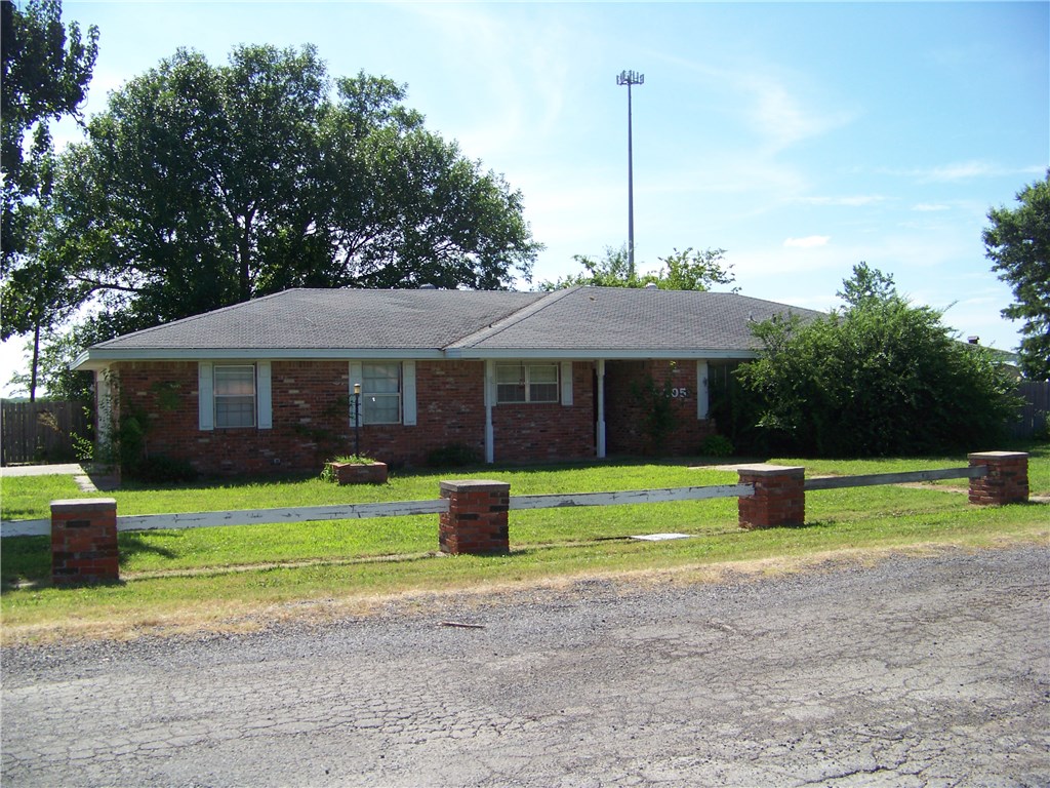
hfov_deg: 51.4
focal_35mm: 36
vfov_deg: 39.7
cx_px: 525
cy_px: 394
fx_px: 1092
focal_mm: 5.85
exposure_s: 1/1000
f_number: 2.8
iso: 68
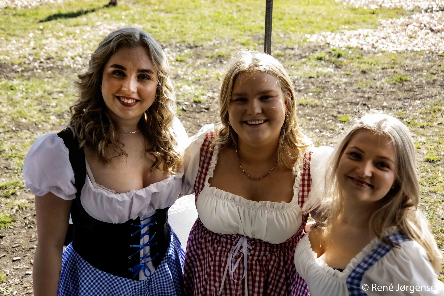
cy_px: 148
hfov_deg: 39.6
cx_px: 222
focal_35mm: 50
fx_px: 617
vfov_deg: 27.0
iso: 400
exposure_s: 1/125
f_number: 8
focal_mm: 50
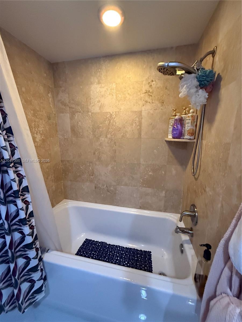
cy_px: 161
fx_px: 130
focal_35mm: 14
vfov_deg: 102.1
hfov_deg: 85.7
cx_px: 121
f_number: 2.2
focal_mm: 2.22
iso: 800
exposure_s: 1/60
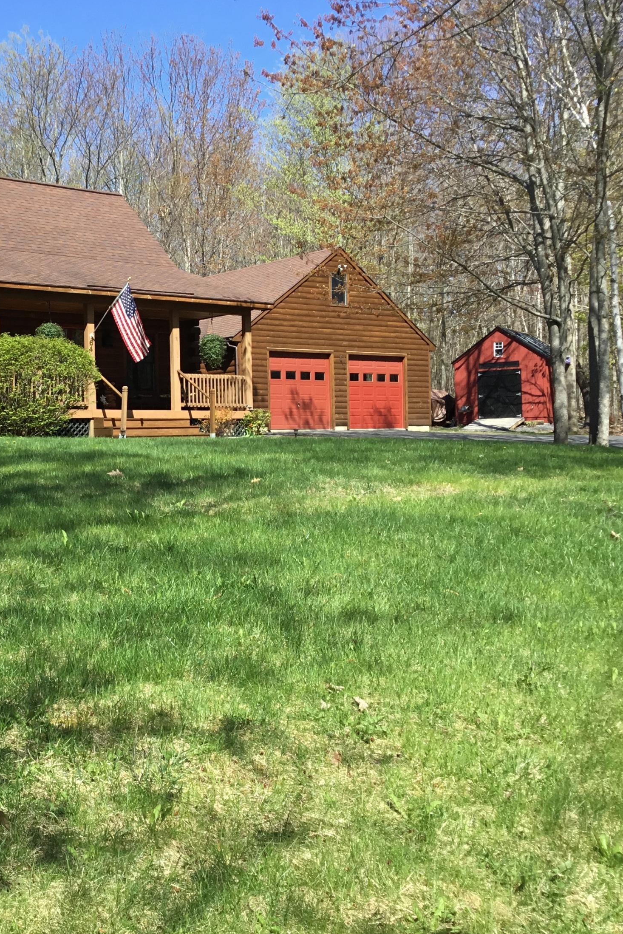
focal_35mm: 44
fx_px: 1142
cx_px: 118
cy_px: 459
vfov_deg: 44.5
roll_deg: +0.9
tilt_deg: +0.5
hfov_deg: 29.8
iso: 25
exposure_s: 1/727
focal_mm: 3.3
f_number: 2.4
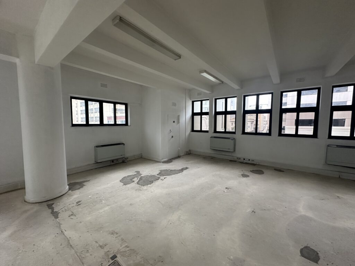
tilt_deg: -3.0
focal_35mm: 14
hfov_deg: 102.1
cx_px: 178
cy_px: 133
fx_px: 144
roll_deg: -0.7
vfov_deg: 85.7
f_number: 2.2
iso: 200
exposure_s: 1/100
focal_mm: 2.22
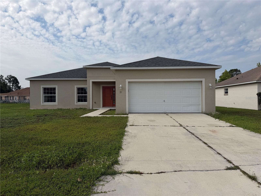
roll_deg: -0.2
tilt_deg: -0.1
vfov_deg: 56.8
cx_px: 130
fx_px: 181
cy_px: 98
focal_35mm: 24
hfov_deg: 71.6
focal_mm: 6.76
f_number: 1.78
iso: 80
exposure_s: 1/9091
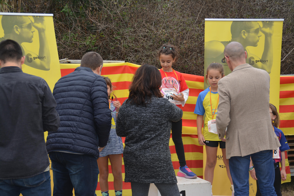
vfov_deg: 18.9
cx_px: 147
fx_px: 588
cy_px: 98
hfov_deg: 28.1
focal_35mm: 72
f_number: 4.8
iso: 110
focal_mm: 48
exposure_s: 1/200
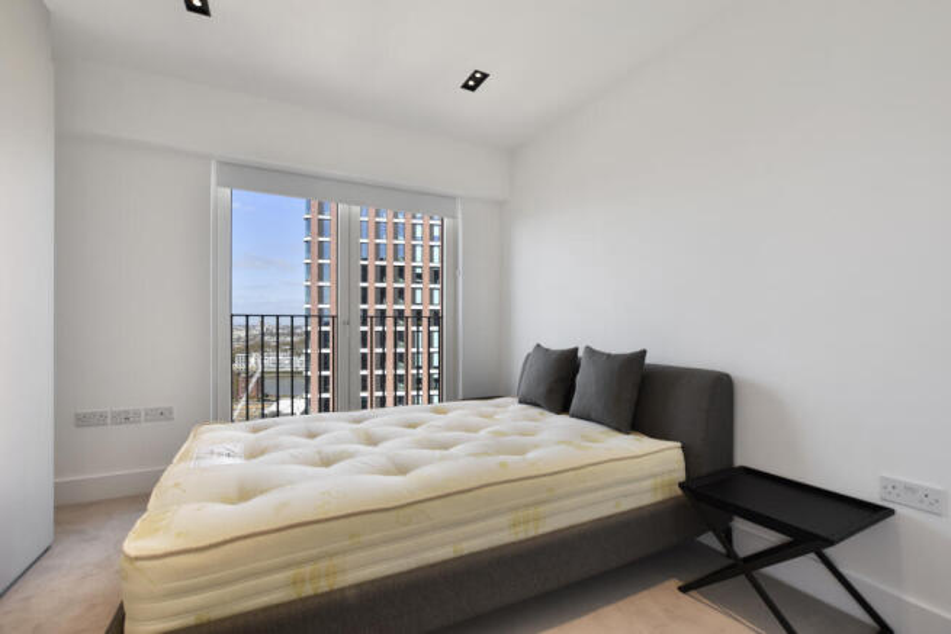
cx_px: 476
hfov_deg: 100.4
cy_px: 317
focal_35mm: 15
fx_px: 396
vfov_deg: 77.4
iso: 160
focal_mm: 10
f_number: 5.6
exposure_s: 1/40
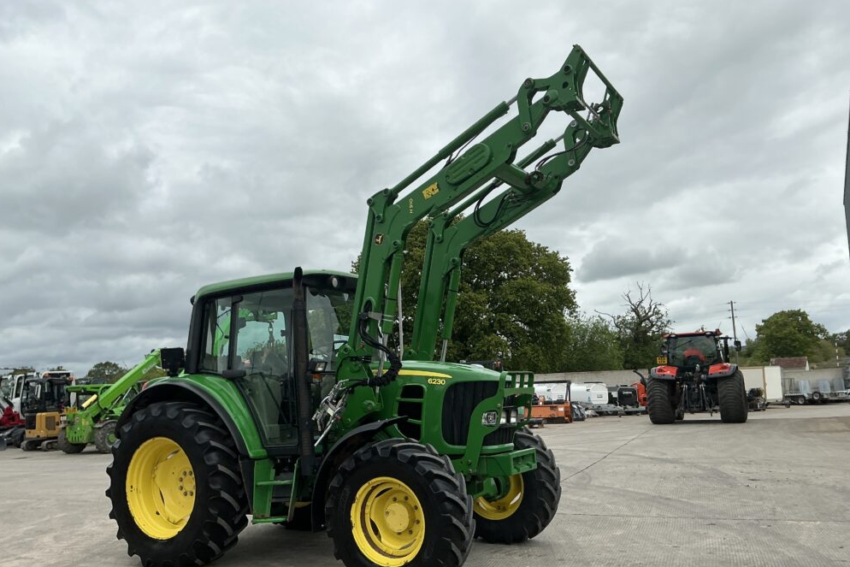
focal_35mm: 30
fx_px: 708
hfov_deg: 61.9
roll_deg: +2.4
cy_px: 321
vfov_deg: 43.5
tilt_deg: +9.2
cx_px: 433
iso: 25
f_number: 1.8
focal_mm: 3
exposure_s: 1/1250
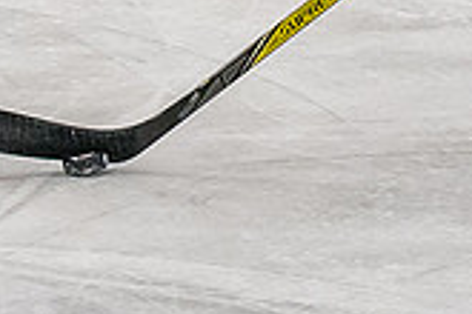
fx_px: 8980
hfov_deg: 3.0
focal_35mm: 685
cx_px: 596
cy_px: -405
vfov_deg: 2.0
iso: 1600
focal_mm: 70
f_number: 3.5
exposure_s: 1/800
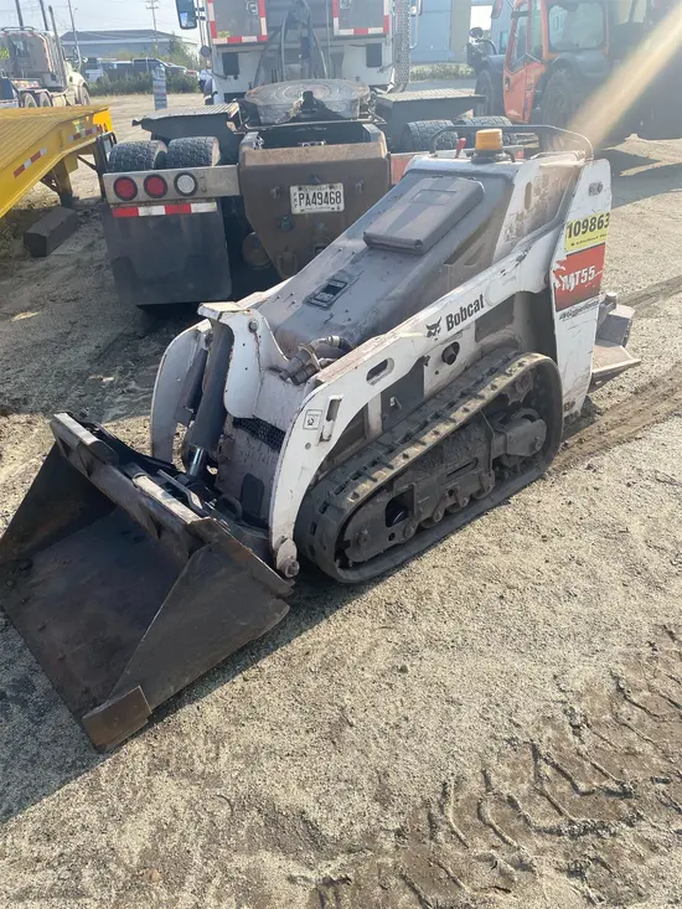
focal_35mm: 26
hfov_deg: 53.1
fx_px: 683
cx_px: 341
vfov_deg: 67.3
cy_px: 454
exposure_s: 1/1300
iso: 32
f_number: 1.8
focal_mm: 4.25
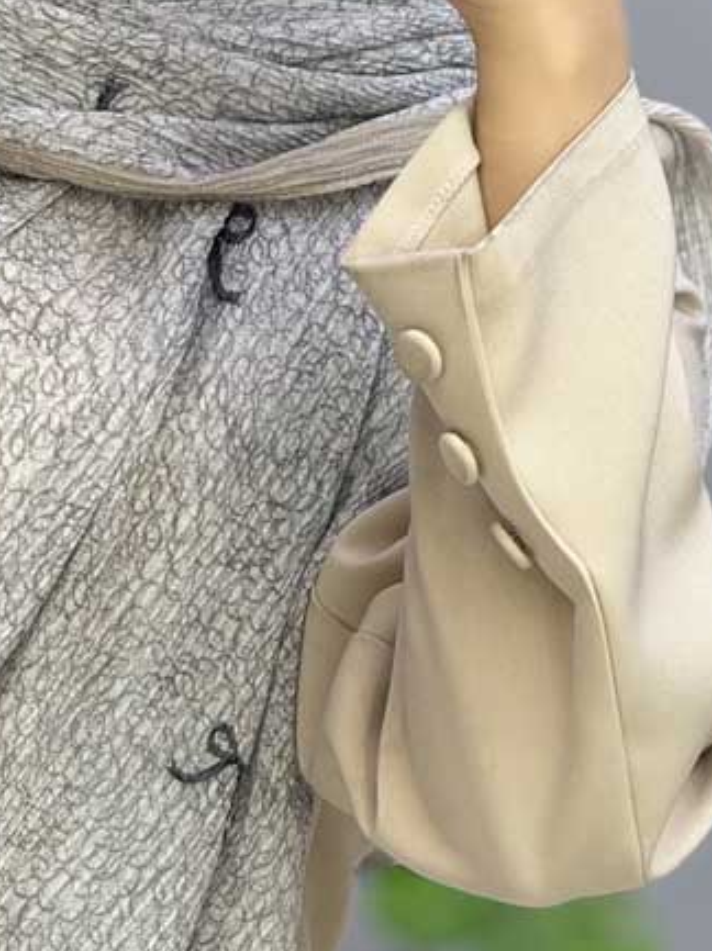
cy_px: 197
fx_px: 8130
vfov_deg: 6.7
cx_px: -99
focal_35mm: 296
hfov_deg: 5.0
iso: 50
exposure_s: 1/151
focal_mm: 15.66
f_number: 2.8
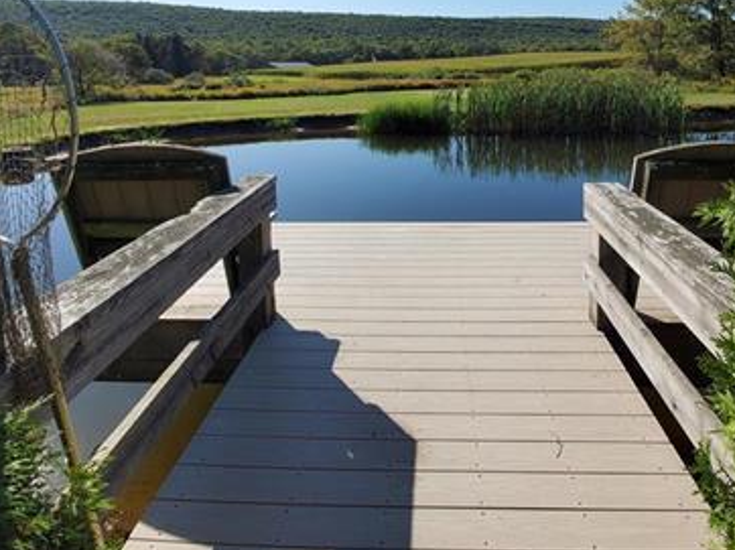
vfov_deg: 55.1
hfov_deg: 73.6
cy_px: 118
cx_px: 418
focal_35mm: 23
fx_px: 488
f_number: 2.2
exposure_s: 1/1339
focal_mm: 1.8
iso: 50
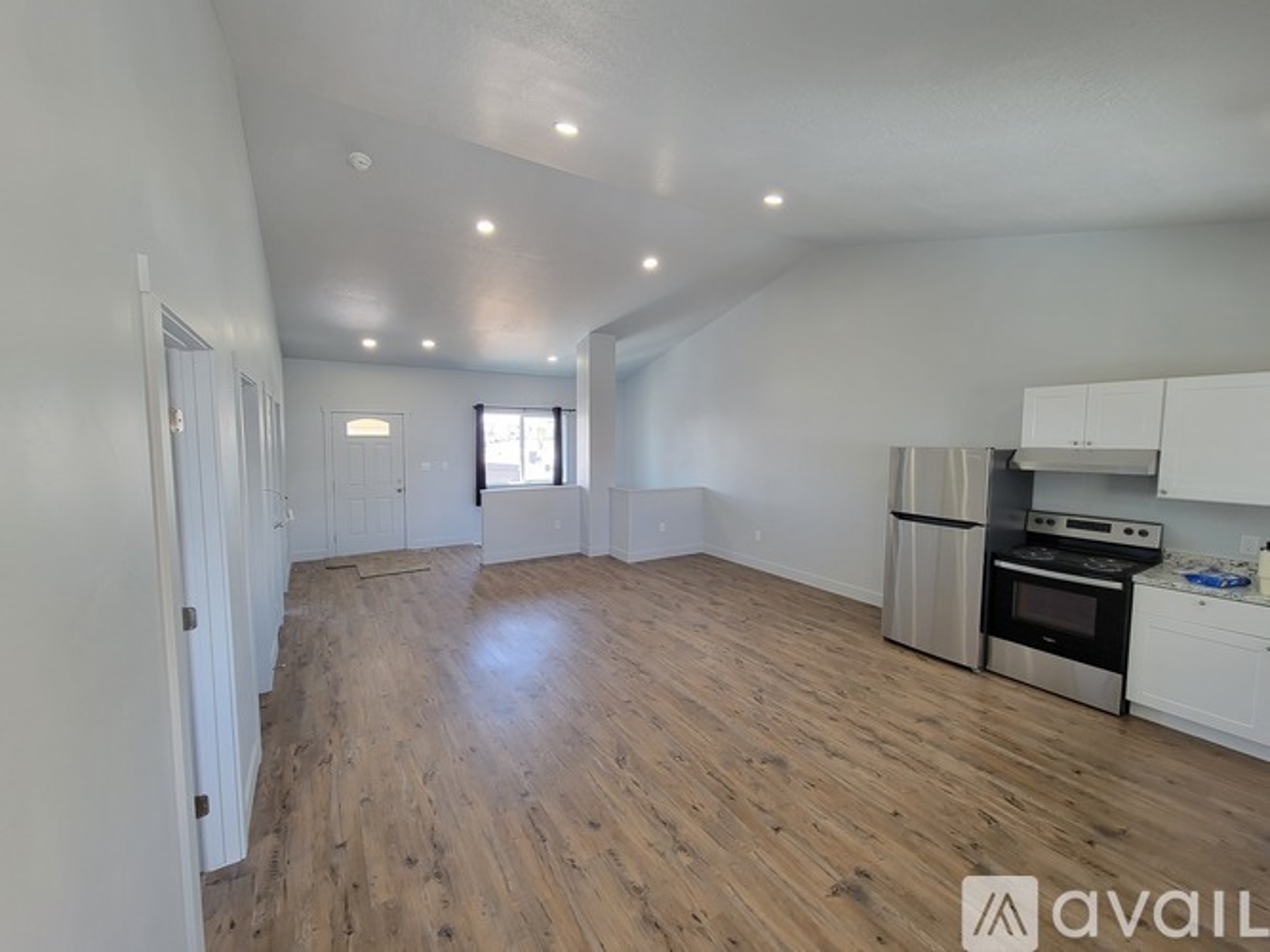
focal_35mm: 13
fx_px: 477
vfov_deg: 89.9
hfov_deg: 106.2
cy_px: 476
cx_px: 635
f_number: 2.2
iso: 160
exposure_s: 1/60
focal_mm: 2.2
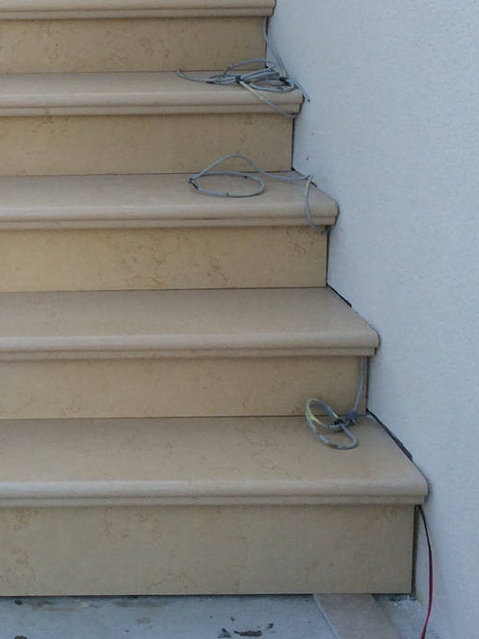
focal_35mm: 88
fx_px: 1623
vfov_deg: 21.8
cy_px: 93
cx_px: -114
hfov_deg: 16.1
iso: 32
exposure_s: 1/414
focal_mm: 4.12
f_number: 2.2
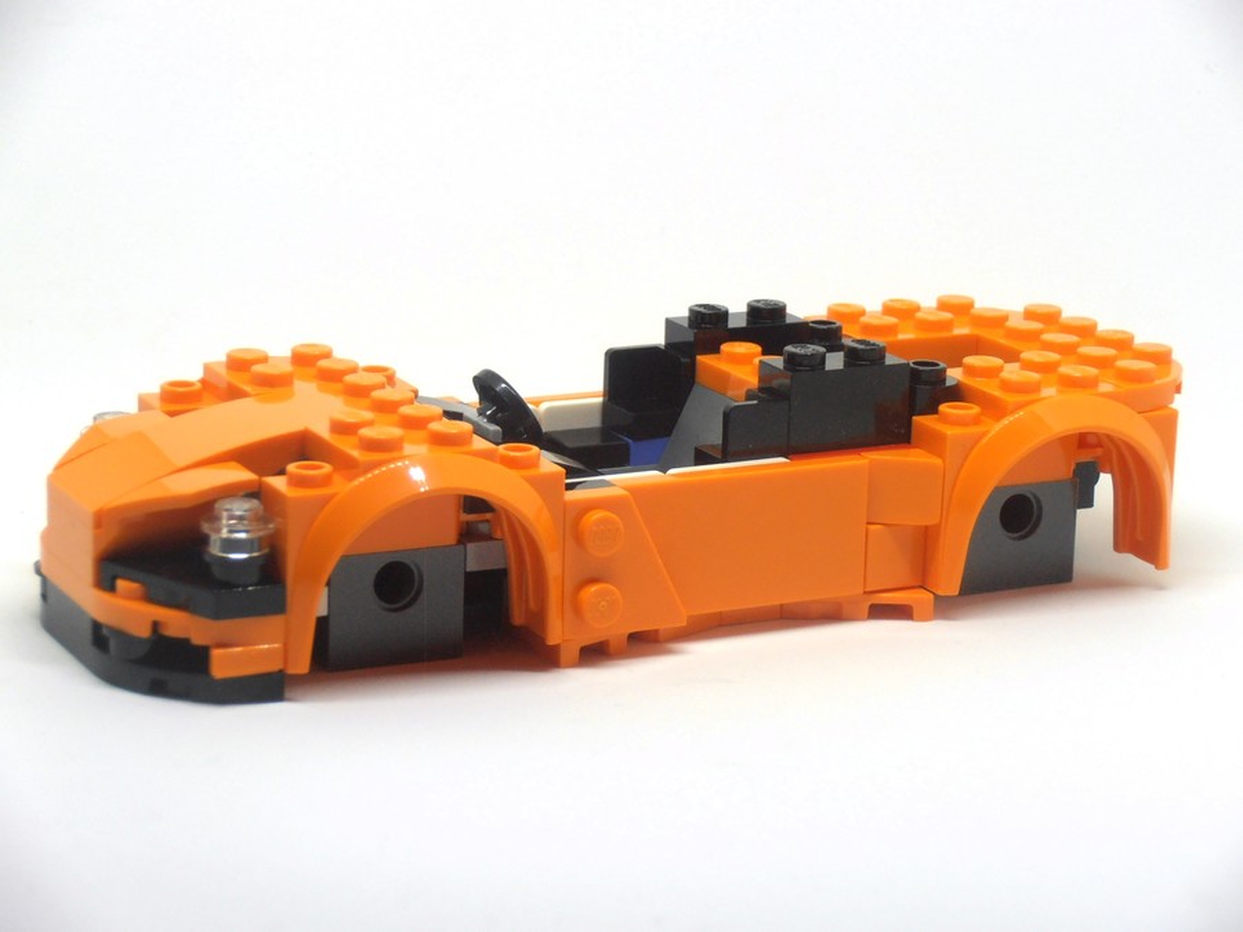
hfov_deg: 17.7
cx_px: 622
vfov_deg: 13.3
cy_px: 466
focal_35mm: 111
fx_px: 3986
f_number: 5.5
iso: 125
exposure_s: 1/30
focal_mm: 19.64
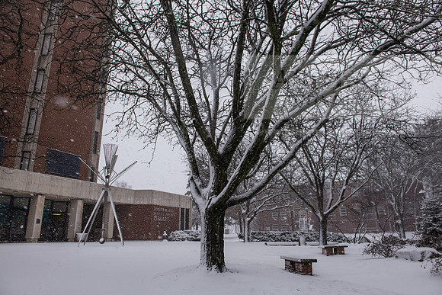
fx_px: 295
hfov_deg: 73.7
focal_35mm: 24
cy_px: 148
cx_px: 221
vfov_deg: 53.2
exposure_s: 1/640
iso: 1000
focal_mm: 24
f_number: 6.3
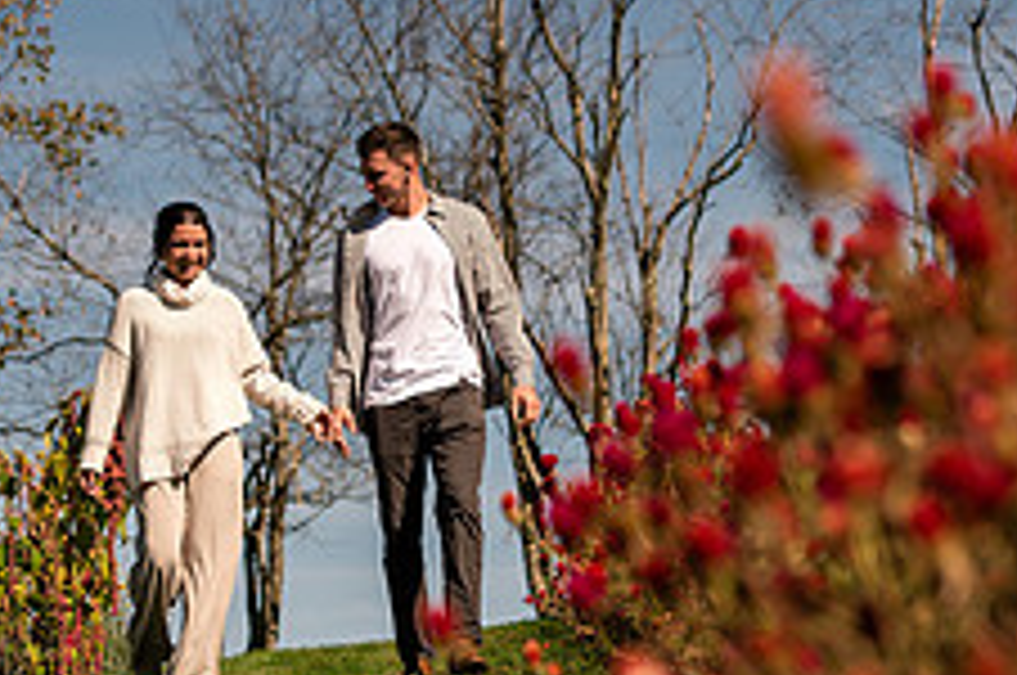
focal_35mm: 180
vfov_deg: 7.6
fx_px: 5078
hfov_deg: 11.4
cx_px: 450
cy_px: 313
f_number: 3.2
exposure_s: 1/4000
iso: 100
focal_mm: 70
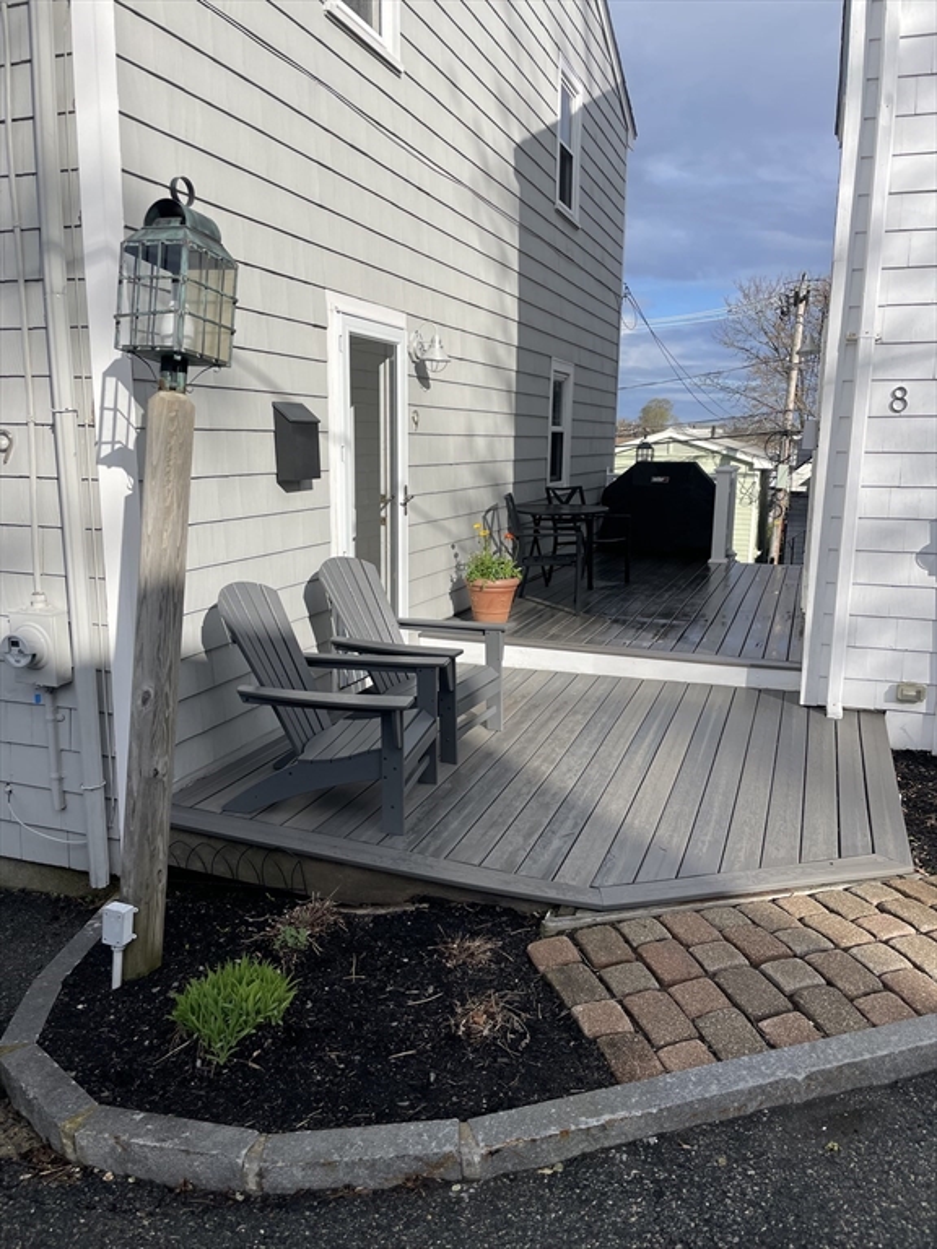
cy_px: 624
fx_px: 938
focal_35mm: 26
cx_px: 468
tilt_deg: -10.3
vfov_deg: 67.3
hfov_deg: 53.1
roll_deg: -0.7
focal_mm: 4.2
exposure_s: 1/3731
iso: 32
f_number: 1.6
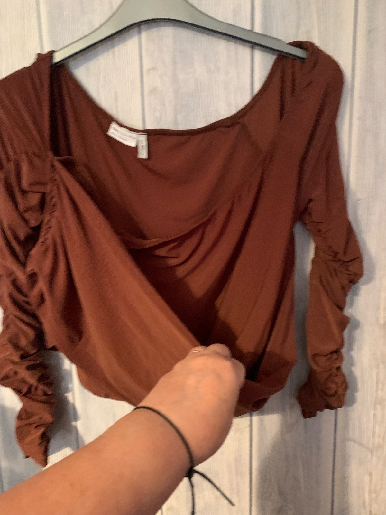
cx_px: 193
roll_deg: +1.9
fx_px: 387
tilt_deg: -11.1
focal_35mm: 26
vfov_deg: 67.3
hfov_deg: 53.1
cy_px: 258
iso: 800
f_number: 1.8
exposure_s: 1/29
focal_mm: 4.25
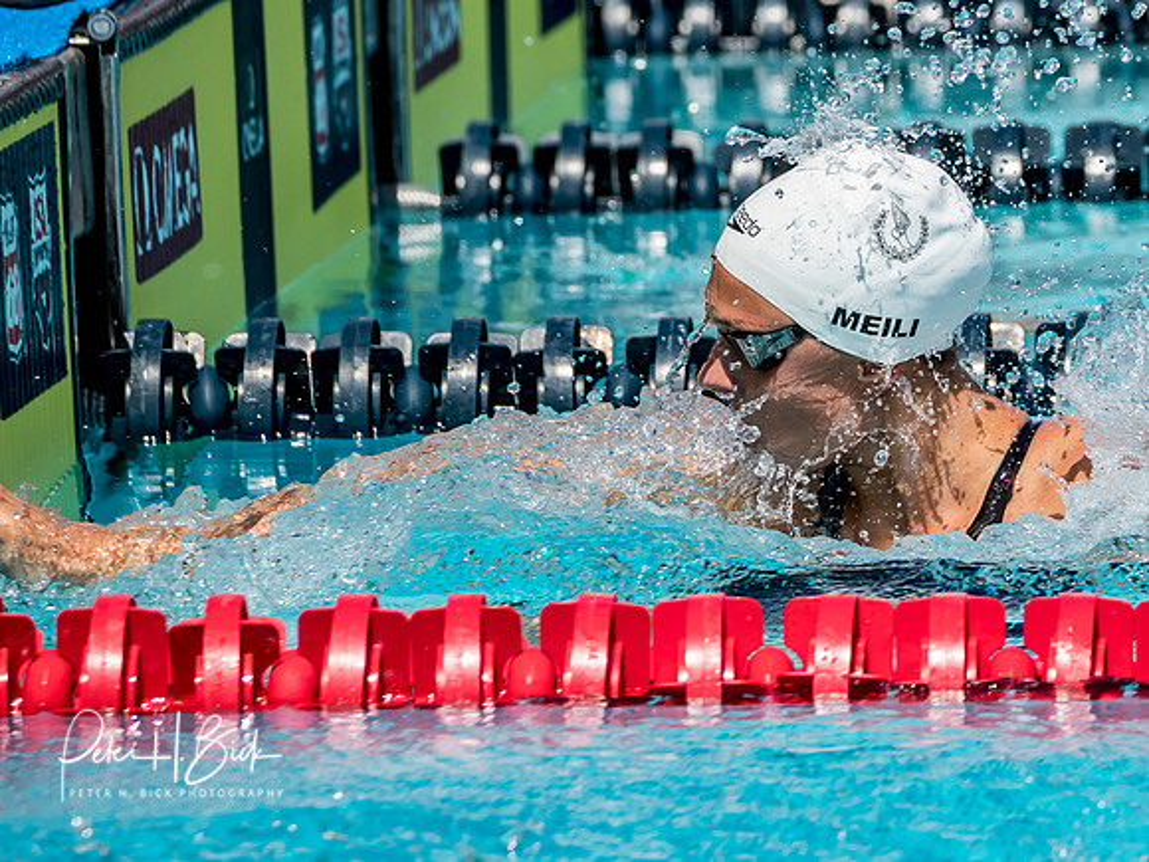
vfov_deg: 2.2
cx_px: 945
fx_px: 21989
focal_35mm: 662
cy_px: 416
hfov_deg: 3.0
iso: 250
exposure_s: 1/1600
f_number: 5.6
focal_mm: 200
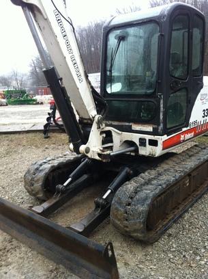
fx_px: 281
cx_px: 104
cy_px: 140
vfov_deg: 52.7
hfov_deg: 40.6
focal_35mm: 35
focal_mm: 3.85
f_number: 2.8
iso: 80
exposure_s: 1/40
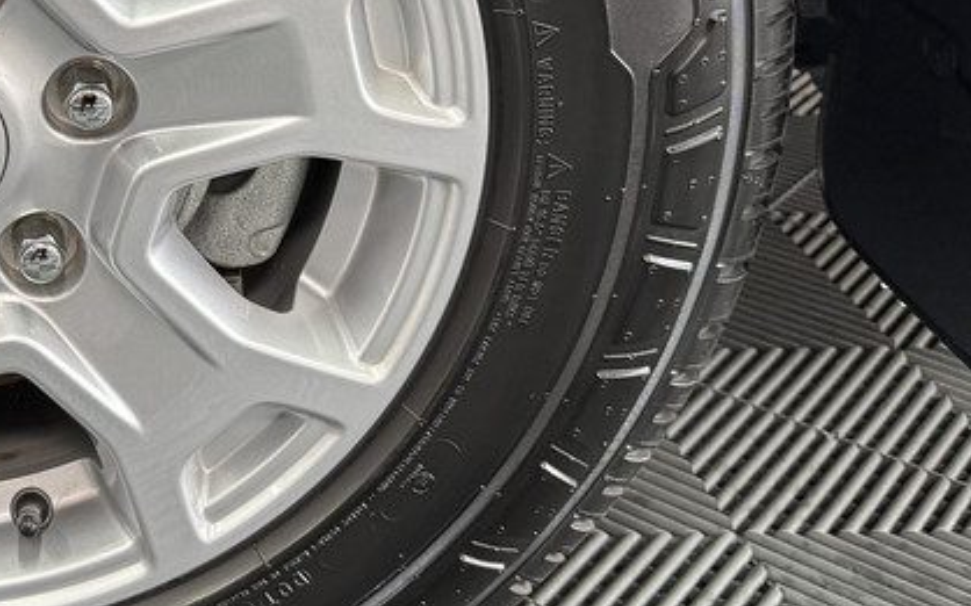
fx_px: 1720
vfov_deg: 19.5
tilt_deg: -20.2
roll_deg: -0.3
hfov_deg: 29.0
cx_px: -55
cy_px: 19
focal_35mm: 65
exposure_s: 1/60
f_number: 1.78
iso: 250
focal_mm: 6.76
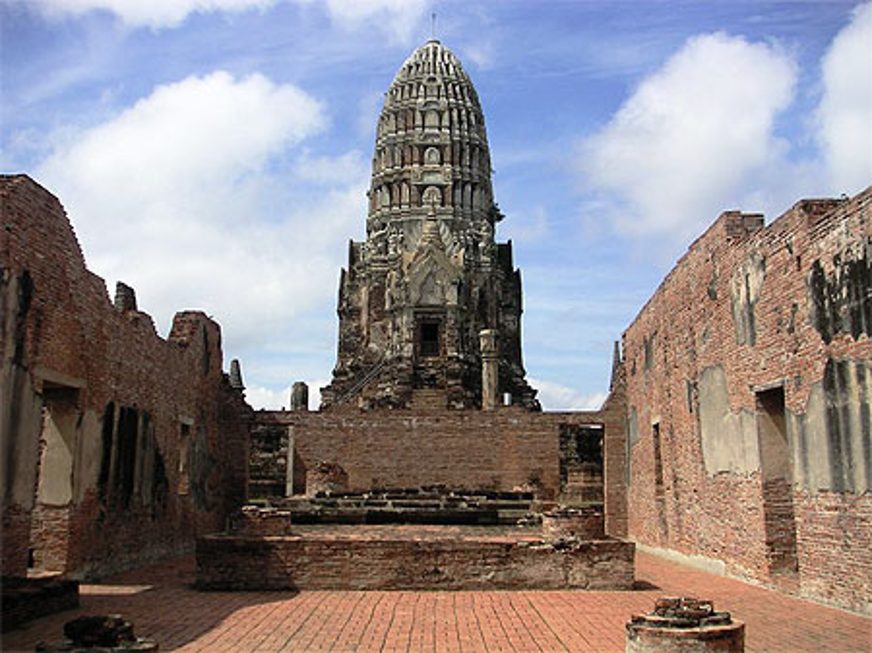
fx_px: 957
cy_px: 326
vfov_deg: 37.7
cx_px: 436
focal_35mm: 38
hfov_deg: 49.0
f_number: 6.7
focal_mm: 6
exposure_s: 1/250
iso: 50
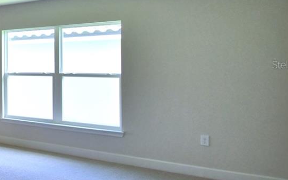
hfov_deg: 31.5
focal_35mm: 45
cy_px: 65
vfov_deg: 28.5
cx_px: -105
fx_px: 353
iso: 400
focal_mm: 10
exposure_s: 1/80
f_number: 4.5
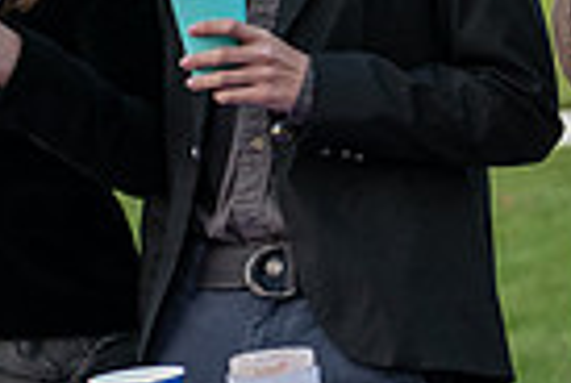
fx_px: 3894
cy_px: -31
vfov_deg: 5.6
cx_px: 671
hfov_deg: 8.3
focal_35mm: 245
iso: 800
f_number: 3.2
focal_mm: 58
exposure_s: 1/400
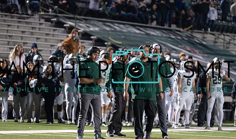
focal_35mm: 234
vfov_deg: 5.4
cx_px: 124
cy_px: 82
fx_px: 1481
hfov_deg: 9.1
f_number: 2.8
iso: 5000
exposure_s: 1/1250
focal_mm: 200
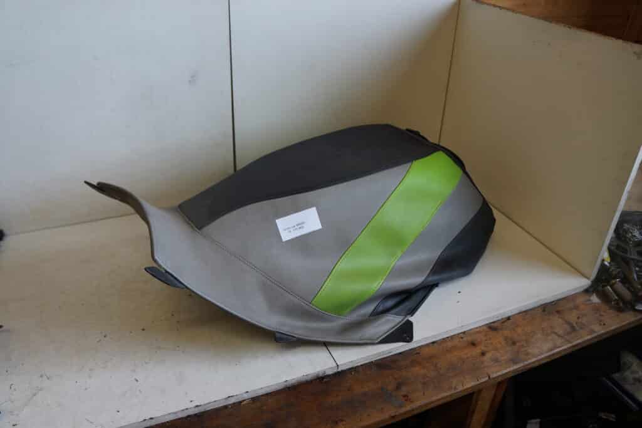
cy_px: 214
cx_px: 321
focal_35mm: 27
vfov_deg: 47.9
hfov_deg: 67.4
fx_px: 482
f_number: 4
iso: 250
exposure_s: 1/60
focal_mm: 18
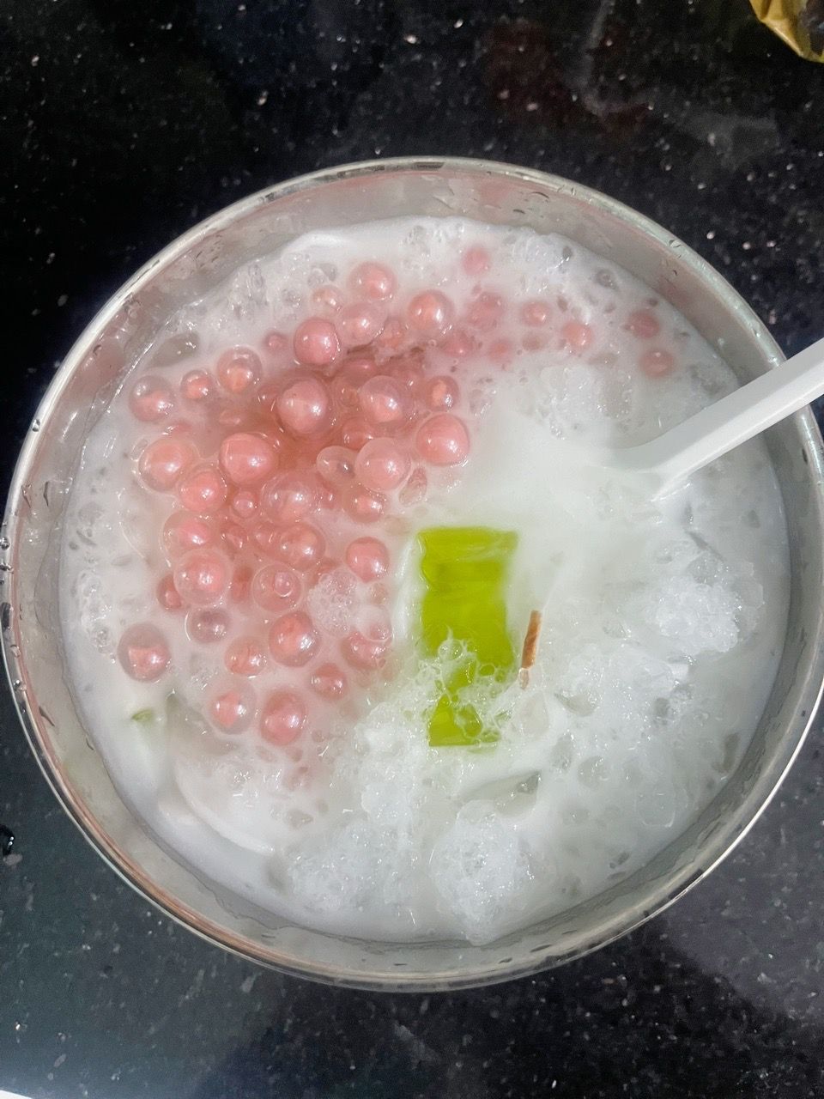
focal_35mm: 25
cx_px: 412
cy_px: 550
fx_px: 793
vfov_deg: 69.4
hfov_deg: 54.9
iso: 500
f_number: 1.6
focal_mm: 5.1
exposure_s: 1/54
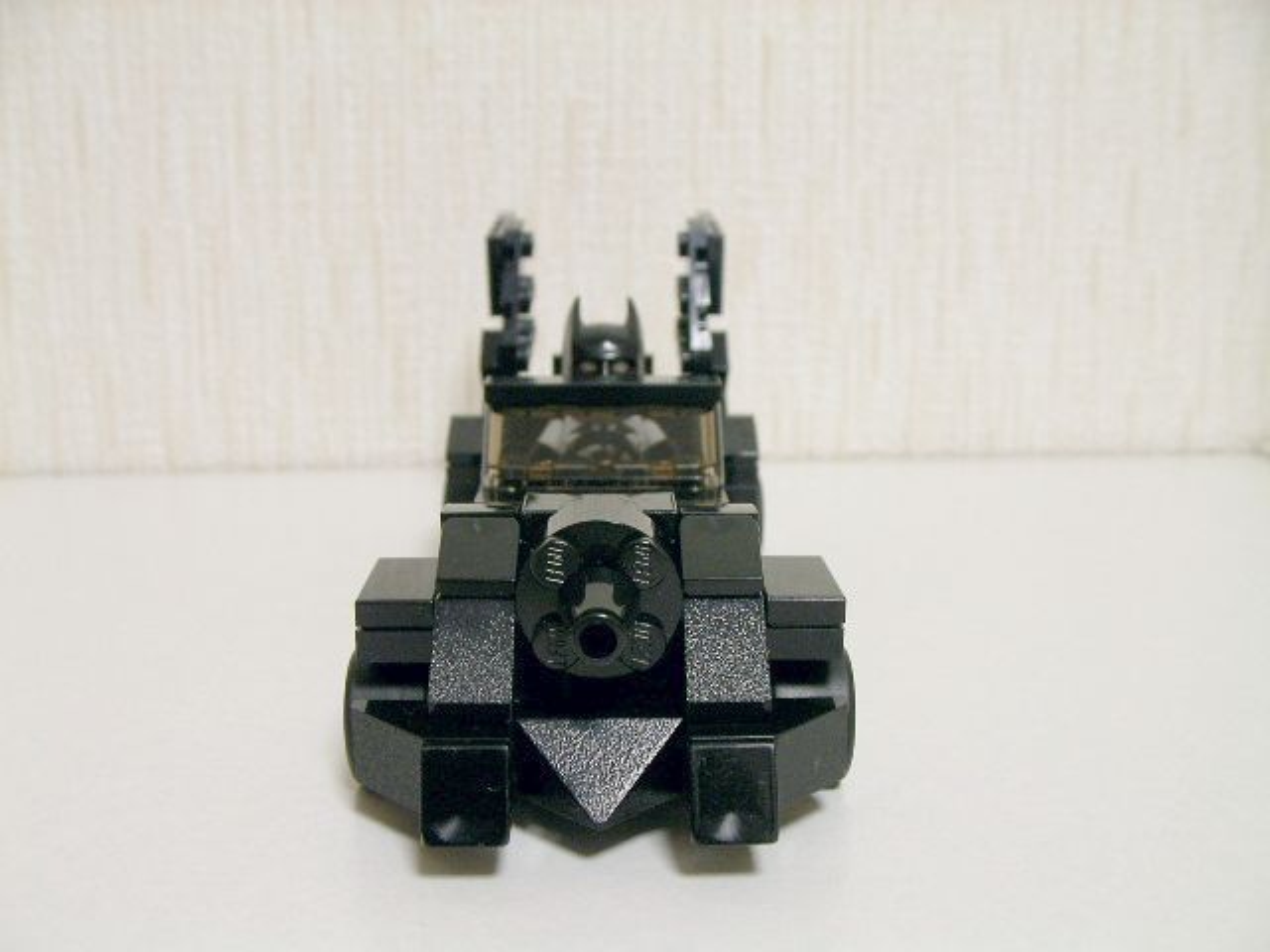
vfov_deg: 37.7
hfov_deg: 49.0
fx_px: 1394
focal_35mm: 38
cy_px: 476
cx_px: 635
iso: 100
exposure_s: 1/11.1
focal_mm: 5.8
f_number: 3.5
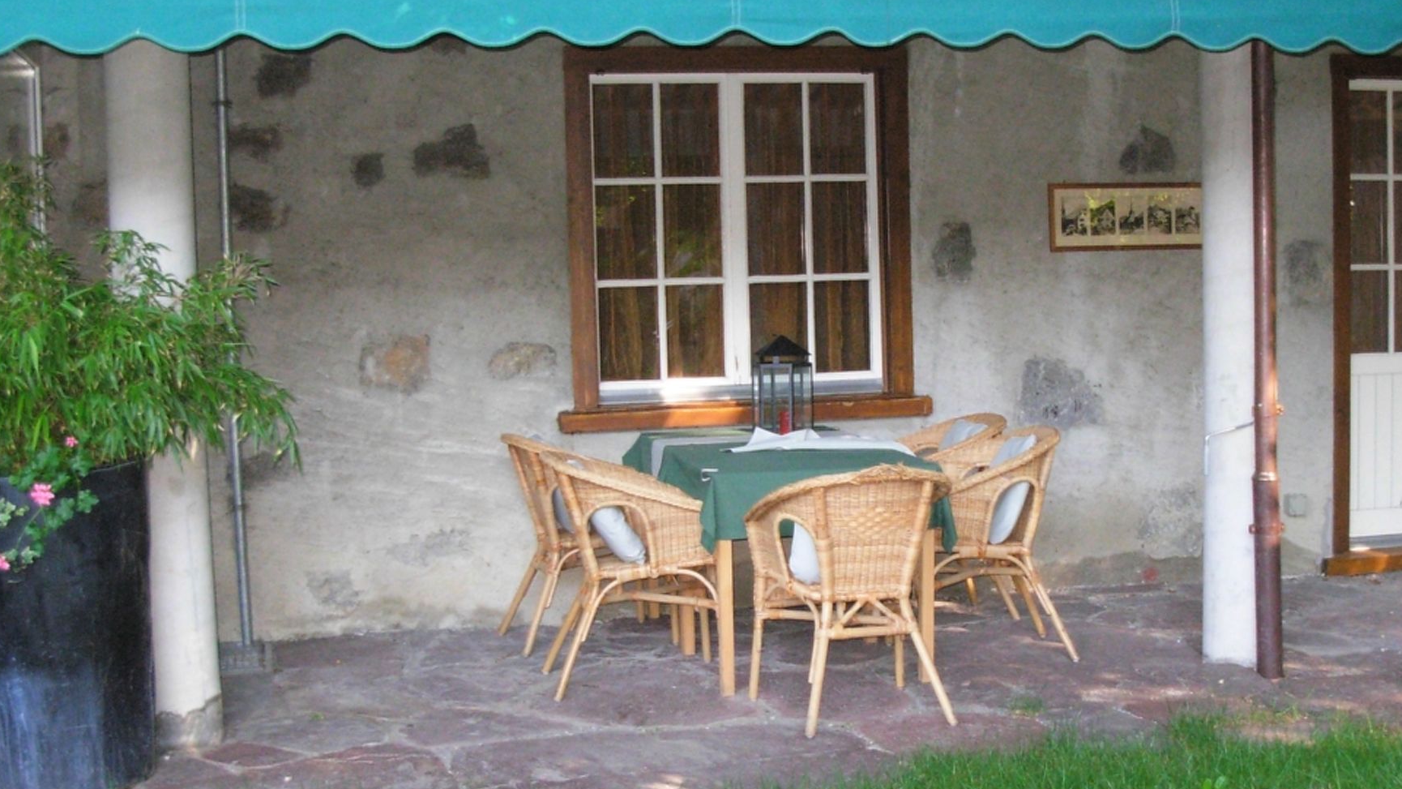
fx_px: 1822
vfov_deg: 24.4
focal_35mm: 49
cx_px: 731
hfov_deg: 42.1
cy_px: 477
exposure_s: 1/114
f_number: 2.9
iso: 400
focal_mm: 6.3
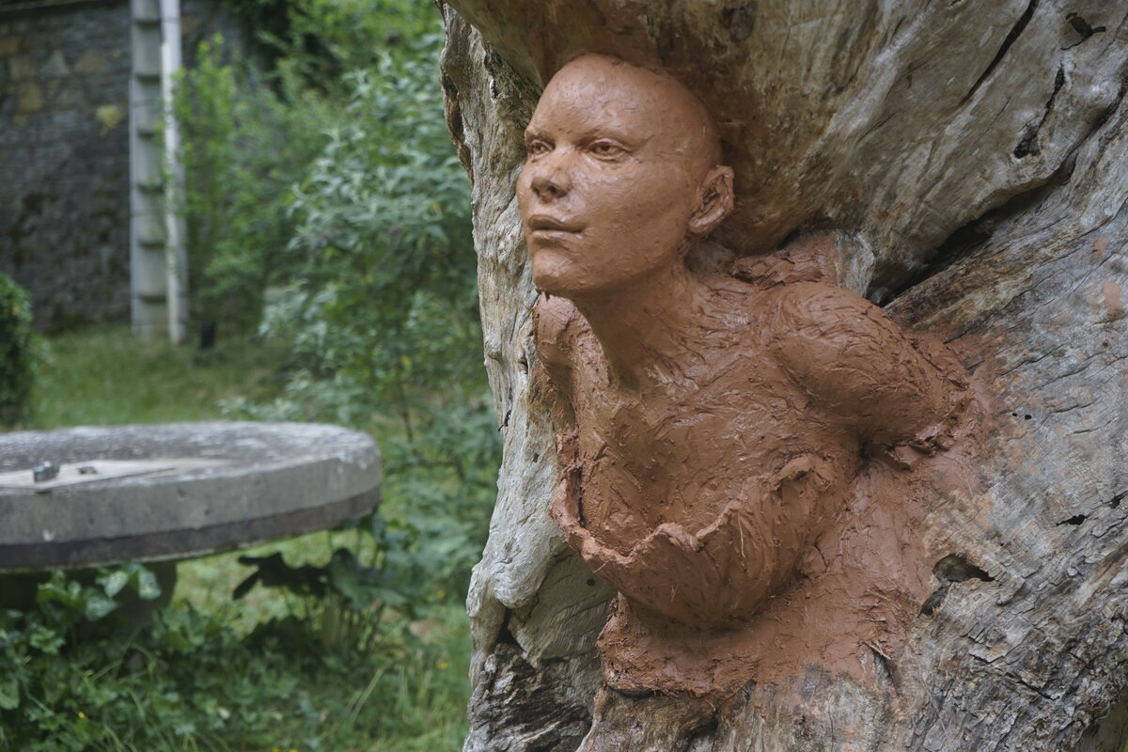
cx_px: 564
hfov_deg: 28.8
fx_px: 2193
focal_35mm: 70
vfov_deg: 19.5
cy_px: 376
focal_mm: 70
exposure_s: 1/160
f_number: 5.6
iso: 500
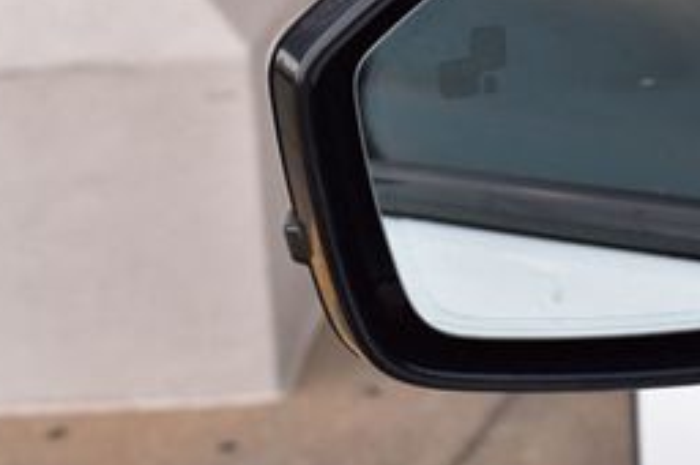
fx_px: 2330
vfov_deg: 11.3
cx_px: 703
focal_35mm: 120
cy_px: 41
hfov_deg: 16.7
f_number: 7.1
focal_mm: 32
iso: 400
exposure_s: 1/40
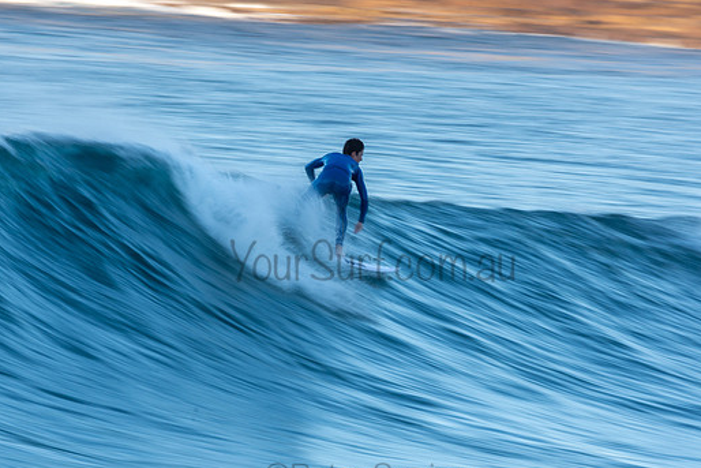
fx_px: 16497
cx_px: 371
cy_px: 249
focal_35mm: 847
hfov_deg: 2.4
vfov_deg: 1.6
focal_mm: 500
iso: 100
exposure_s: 1/20
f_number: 18
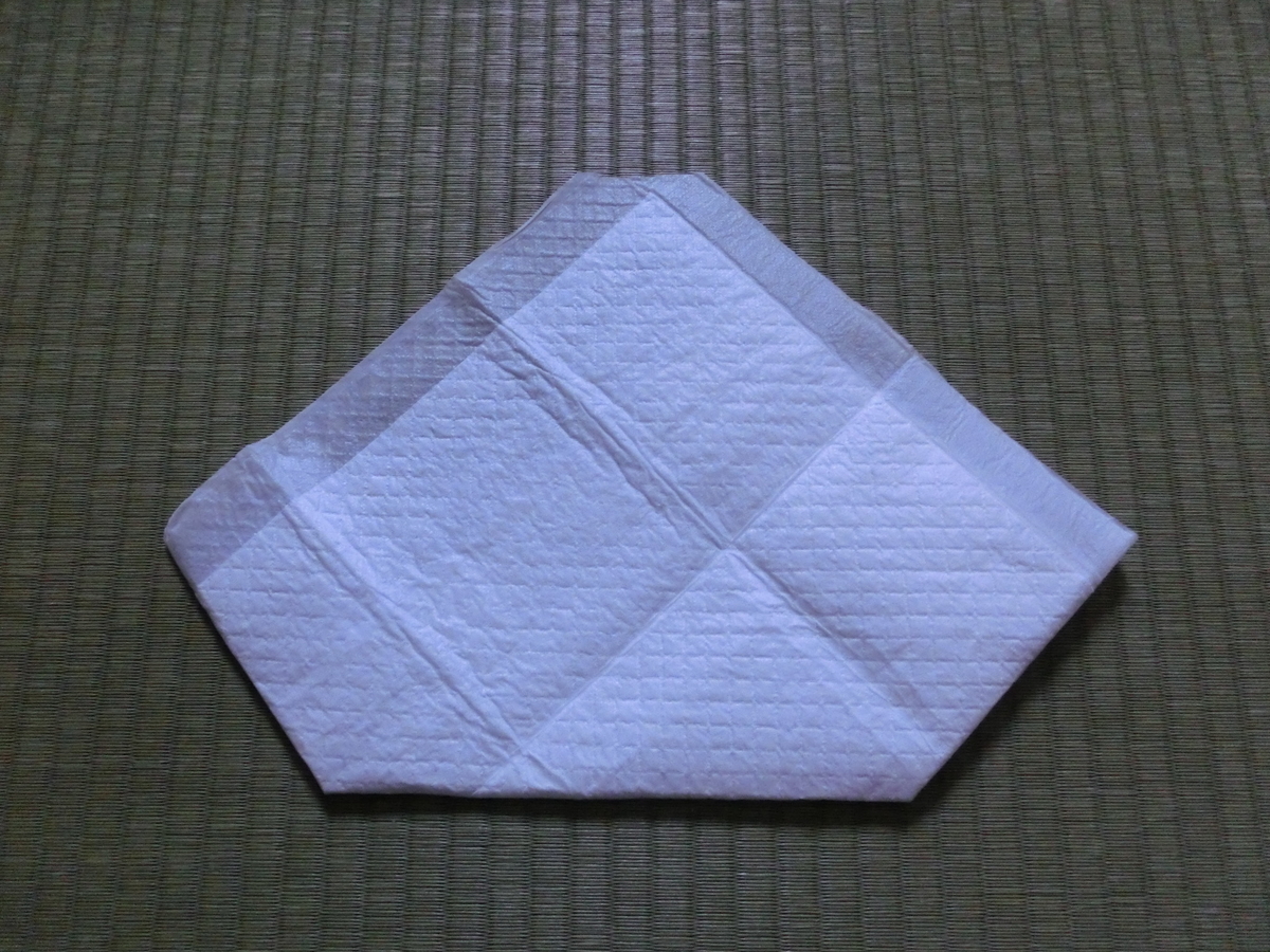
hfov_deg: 71.6
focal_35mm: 24
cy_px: 476
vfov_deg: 56.8
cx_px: 635
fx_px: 881
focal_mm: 4.24
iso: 800
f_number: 3
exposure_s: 1/100
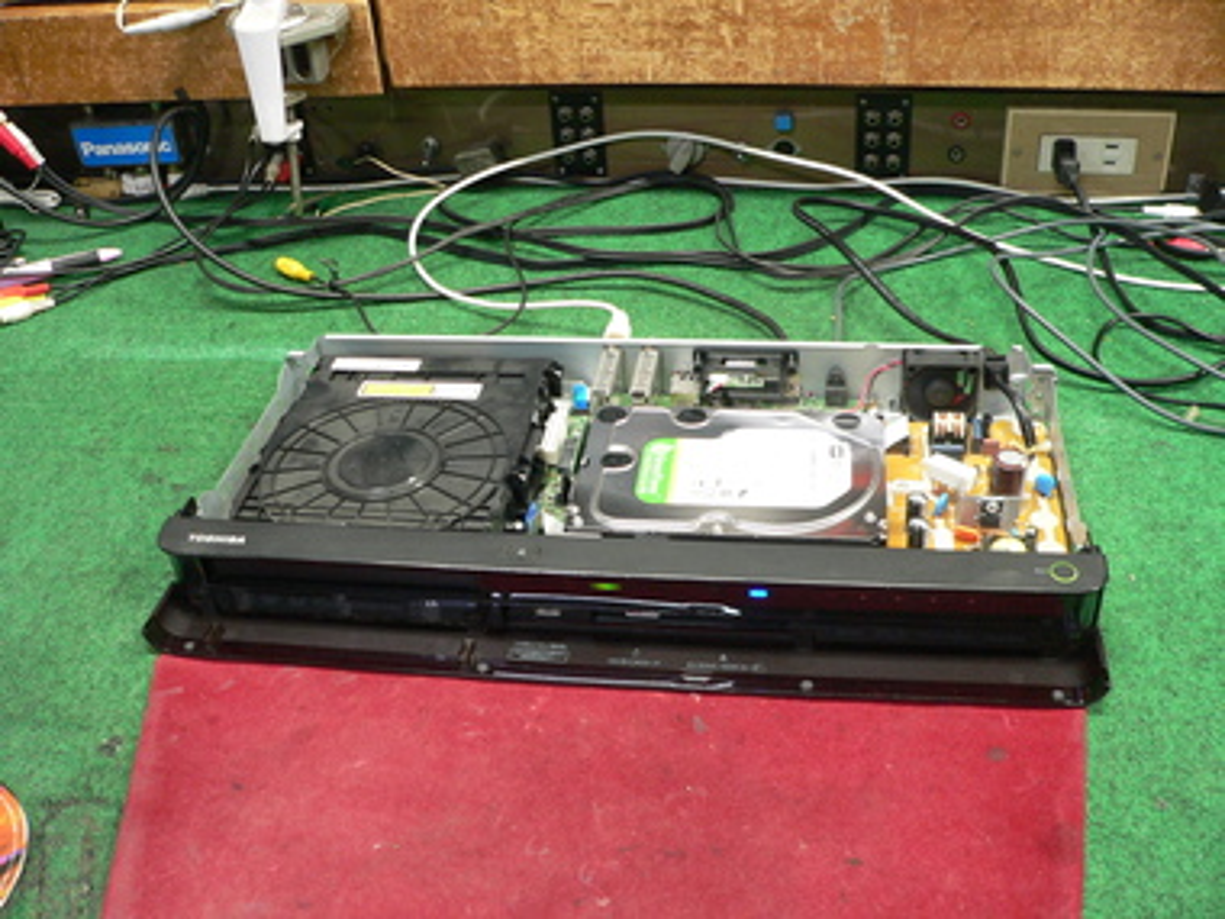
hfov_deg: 51.4
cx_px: 612
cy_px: 460
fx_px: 1274
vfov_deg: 39.7
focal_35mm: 36
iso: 200
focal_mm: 6
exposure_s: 1/10
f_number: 2.8
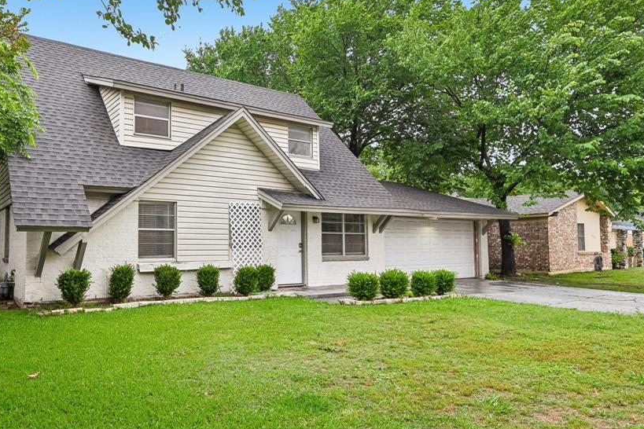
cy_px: 186
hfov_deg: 70.9
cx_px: 266
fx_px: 447
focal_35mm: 25
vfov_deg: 51.1
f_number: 8
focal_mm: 20
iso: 400
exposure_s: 1/30
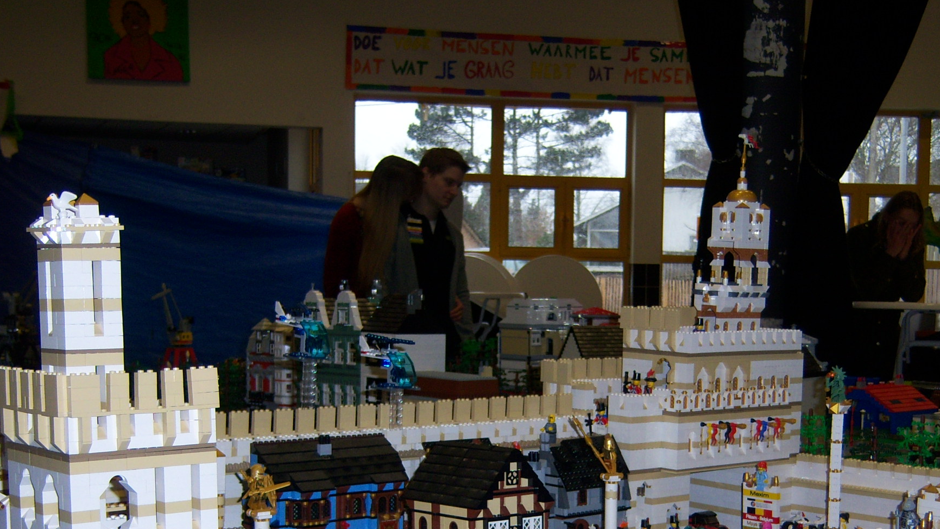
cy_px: 480
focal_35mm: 58
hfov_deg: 35.9
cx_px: 551
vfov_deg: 20.3
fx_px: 1446
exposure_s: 1/60
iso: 80
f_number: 2.8
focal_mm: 7.5
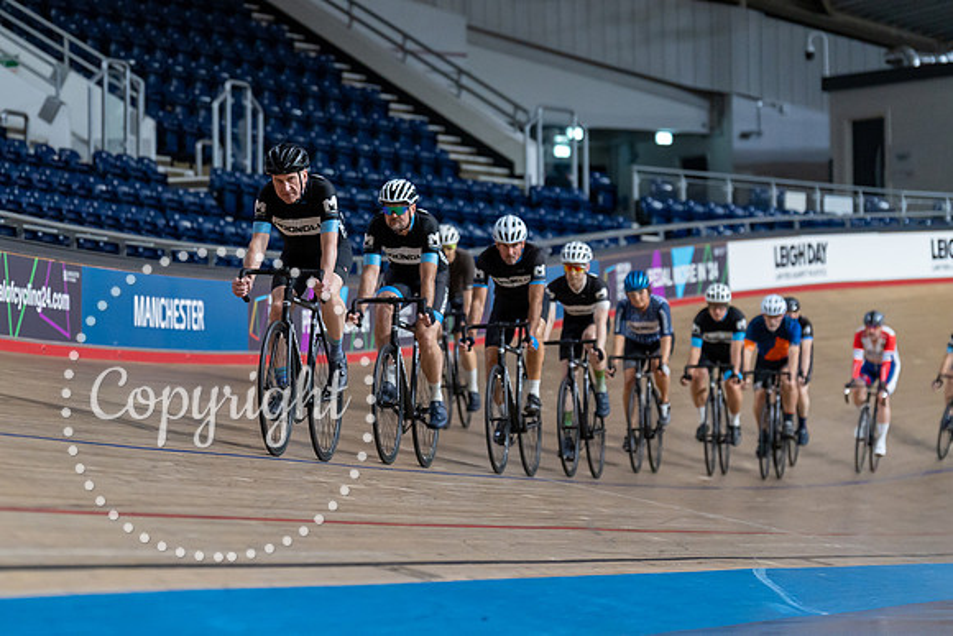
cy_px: 206
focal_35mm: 169
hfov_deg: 12.1
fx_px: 4472
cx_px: 309
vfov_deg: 8.1
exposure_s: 1/800
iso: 3200
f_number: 2.8
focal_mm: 125
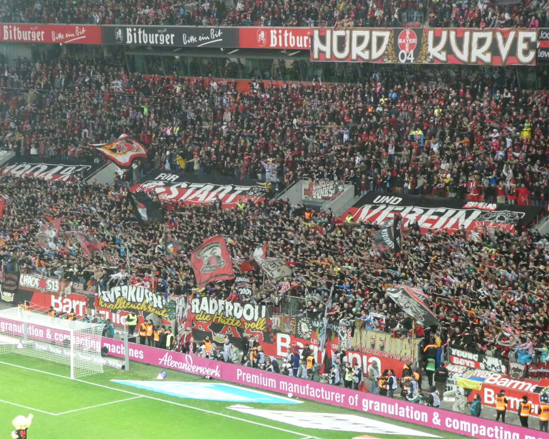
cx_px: 269
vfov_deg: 16.4
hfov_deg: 20.4
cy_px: 220
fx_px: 1527
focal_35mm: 94
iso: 1000
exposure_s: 1/80
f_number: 4.9
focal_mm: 16.1
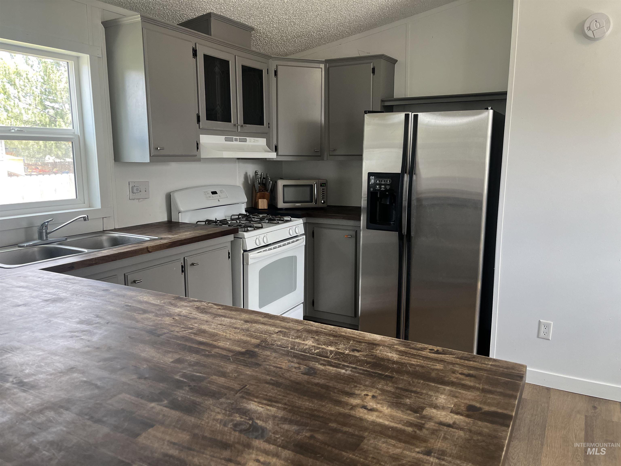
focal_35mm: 26
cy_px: 233
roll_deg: +0.3
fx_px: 466
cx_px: 310
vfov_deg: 53.1
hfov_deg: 67.3
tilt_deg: -9.0
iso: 100
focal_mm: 5.1
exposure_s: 1/120
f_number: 1.6
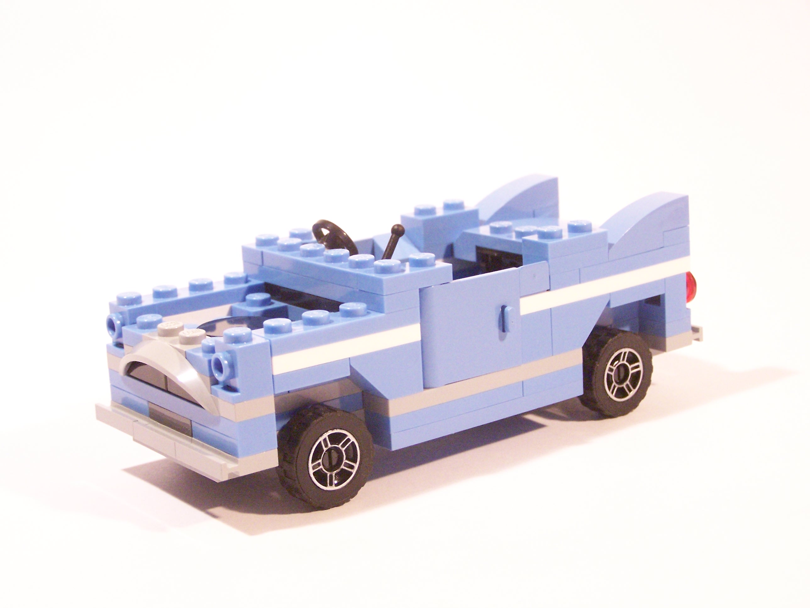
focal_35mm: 67
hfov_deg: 29.0
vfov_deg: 21.9
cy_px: 304
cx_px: 405
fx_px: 1568
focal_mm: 11.1
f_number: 3.2
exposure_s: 1/30
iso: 400
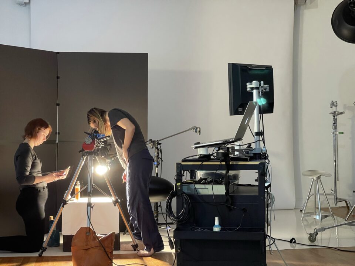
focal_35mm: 64
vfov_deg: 22.9
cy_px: 133
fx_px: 656
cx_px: 178
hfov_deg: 30.3
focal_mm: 7.5
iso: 800
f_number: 2.2
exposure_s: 1/31
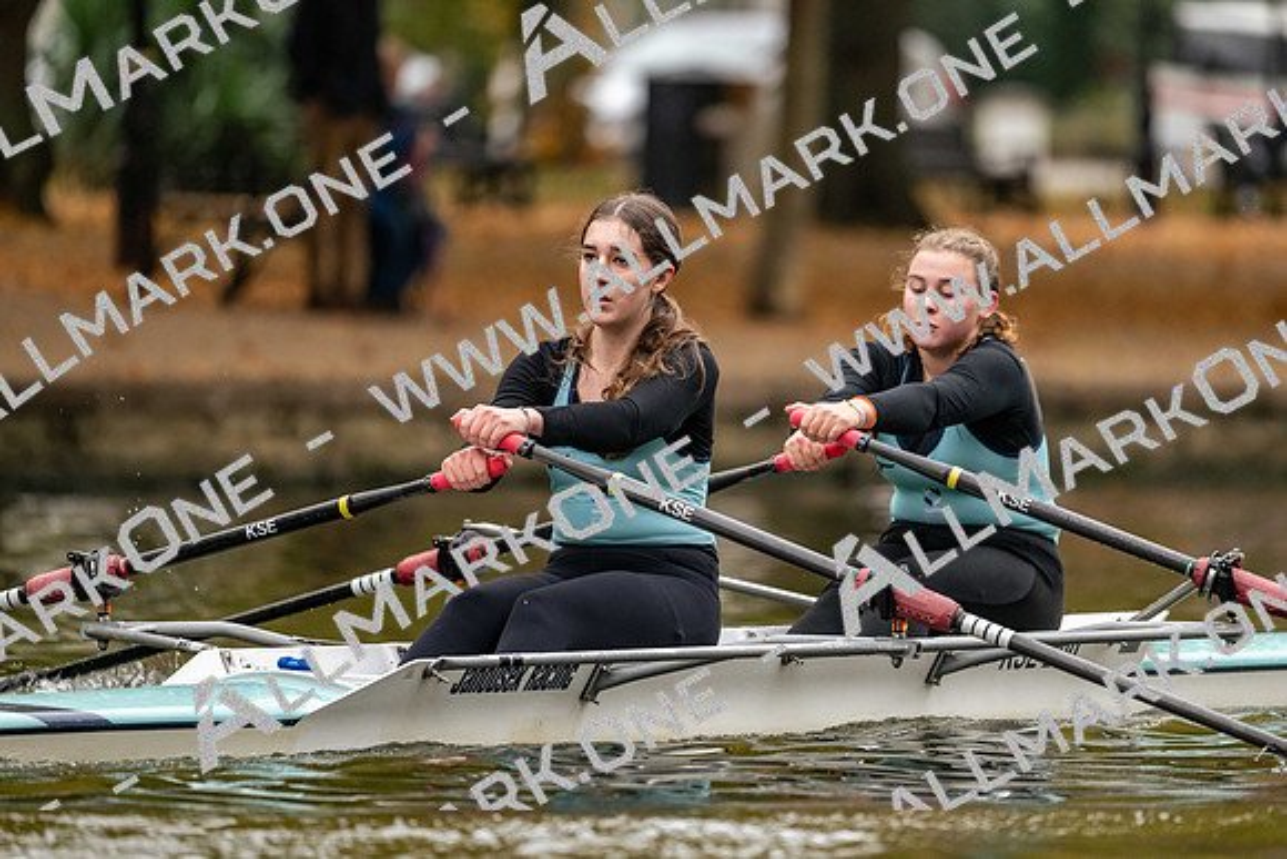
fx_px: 14303
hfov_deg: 5.2
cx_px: 644
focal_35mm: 400
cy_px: 430
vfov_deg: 3.4
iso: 2800
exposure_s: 1/2500
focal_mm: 400
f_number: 4.5
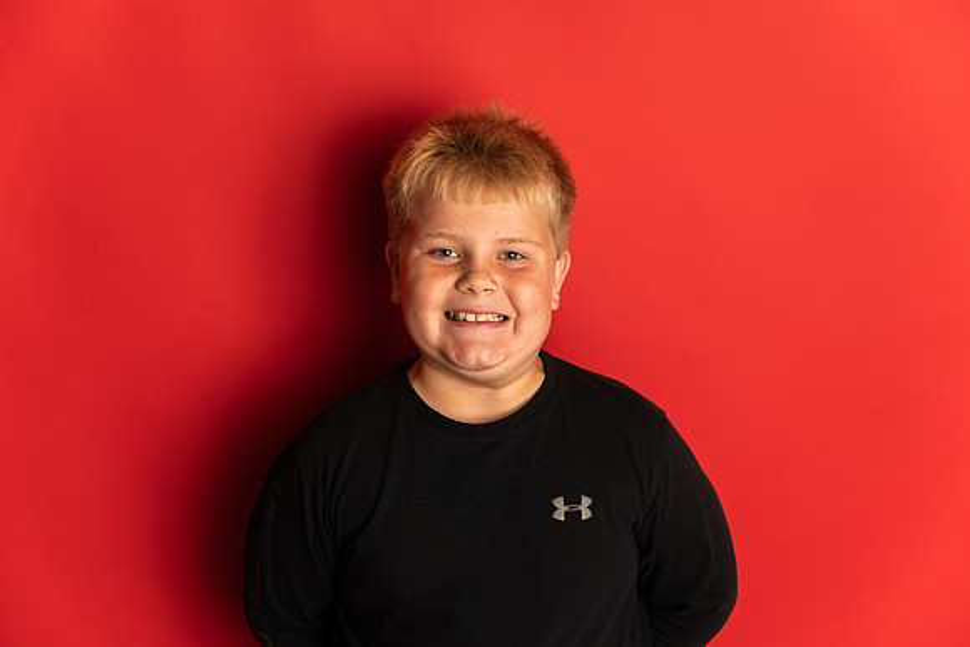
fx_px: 1482
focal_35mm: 55
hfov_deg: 36.2
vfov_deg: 24.6
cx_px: 485
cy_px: 324
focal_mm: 55
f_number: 4
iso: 100
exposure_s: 1/160
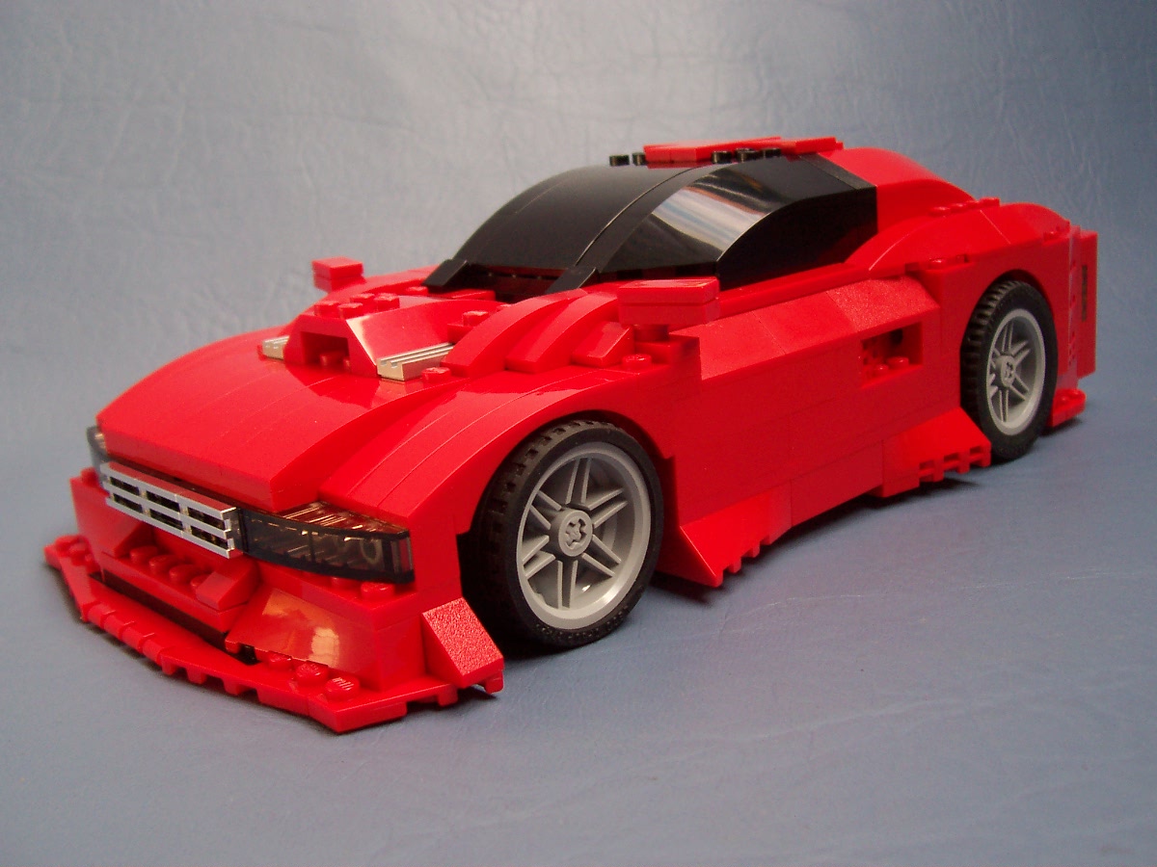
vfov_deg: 38.7
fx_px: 1237
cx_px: 578
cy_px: 434
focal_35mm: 37
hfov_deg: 50.1
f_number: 2.8
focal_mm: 5.6
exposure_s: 1/125
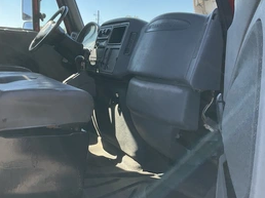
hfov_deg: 41.1
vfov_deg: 32.0
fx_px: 344
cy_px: 78
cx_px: 72
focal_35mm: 45
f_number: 1.8
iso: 25
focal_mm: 3
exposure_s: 1/335
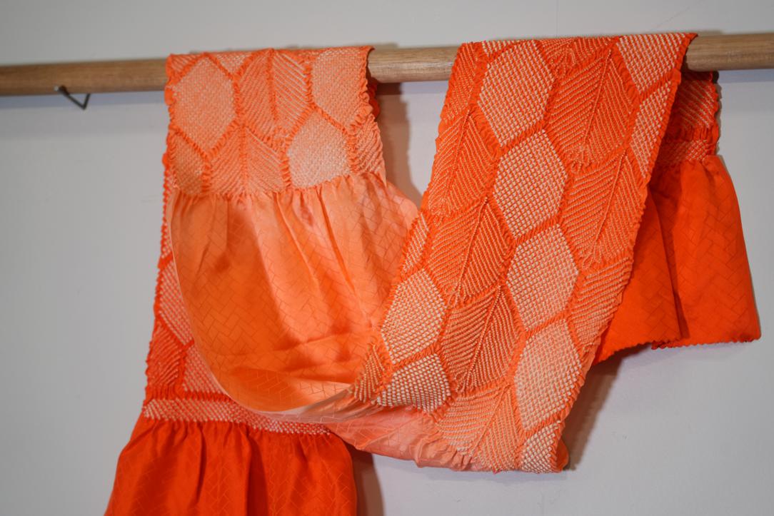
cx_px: 387
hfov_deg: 19.5
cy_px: 258
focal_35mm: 105
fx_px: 2258
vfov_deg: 13.0
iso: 400
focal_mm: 105
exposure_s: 1/125
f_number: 4
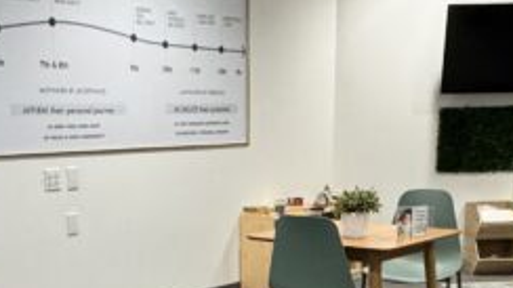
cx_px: 172
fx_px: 870
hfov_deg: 32.6
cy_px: 317
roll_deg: +1.8
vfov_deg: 18.1
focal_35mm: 64
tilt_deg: -12.9
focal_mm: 2.22
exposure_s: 1/96
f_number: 2.2
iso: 320
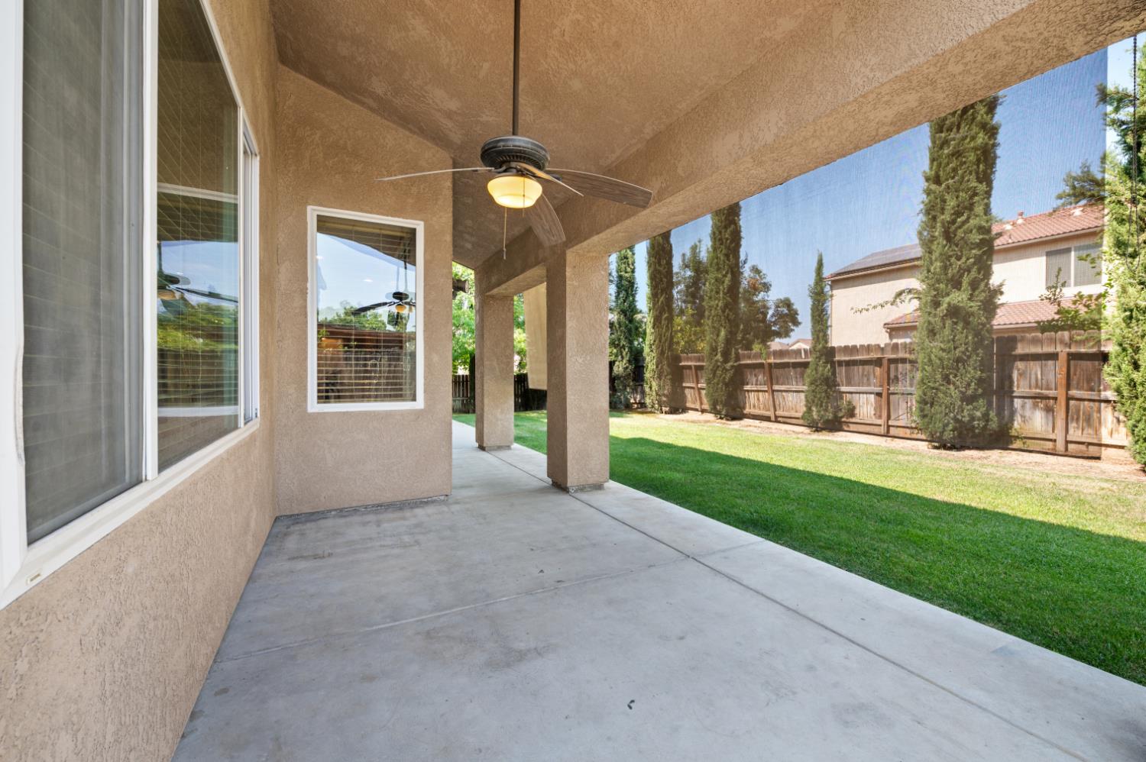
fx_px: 445
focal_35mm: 14
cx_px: 573
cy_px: 381
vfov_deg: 81.1
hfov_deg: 104.3
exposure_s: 1/20
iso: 250
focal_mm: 14
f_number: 9
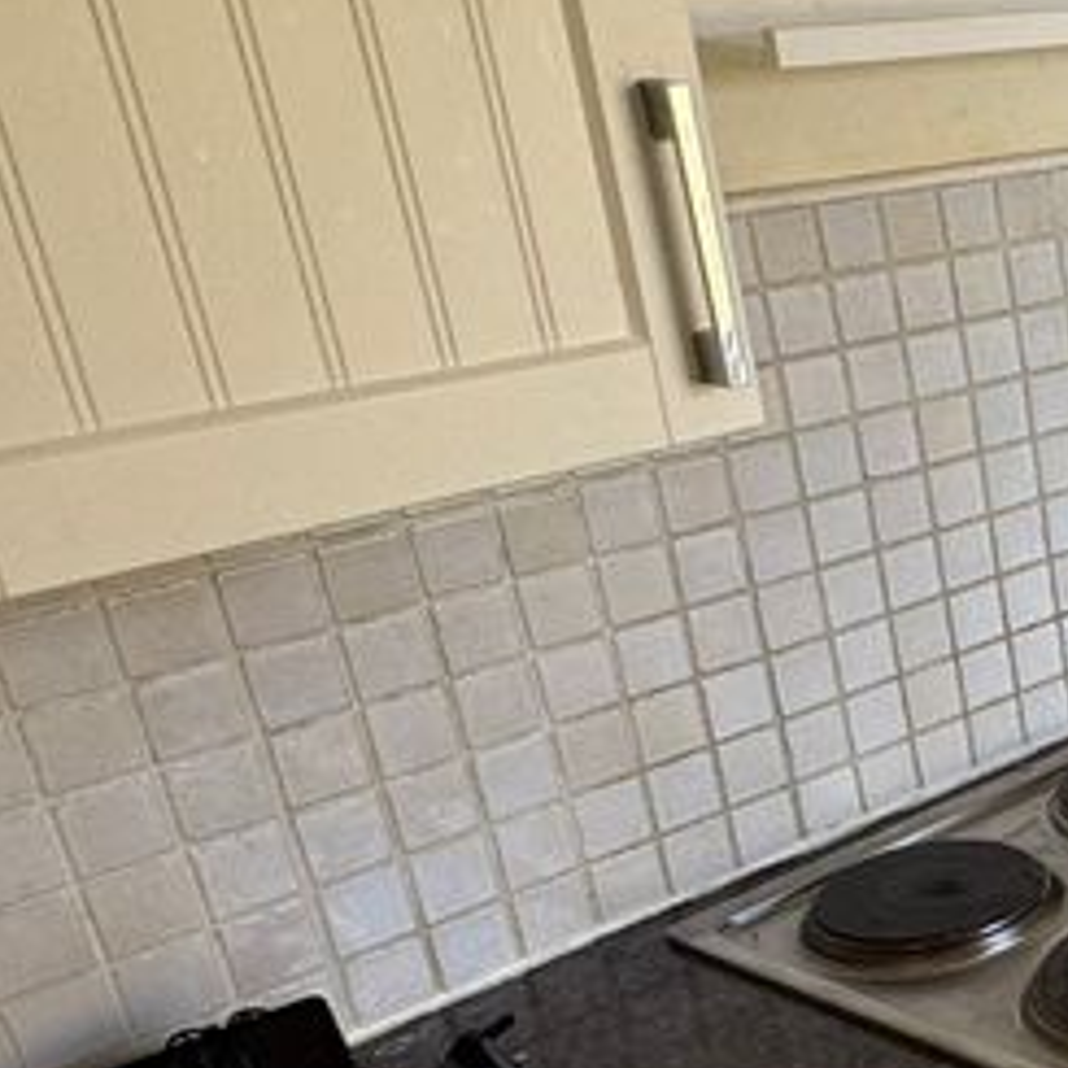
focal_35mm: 56
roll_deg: -0.1
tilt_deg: -23.6
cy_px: 717
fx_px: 1955
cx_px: 1783
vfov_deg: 30.3
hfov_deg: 22.3
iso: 100
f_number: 2.2
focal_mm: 2.22
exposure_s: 1/99
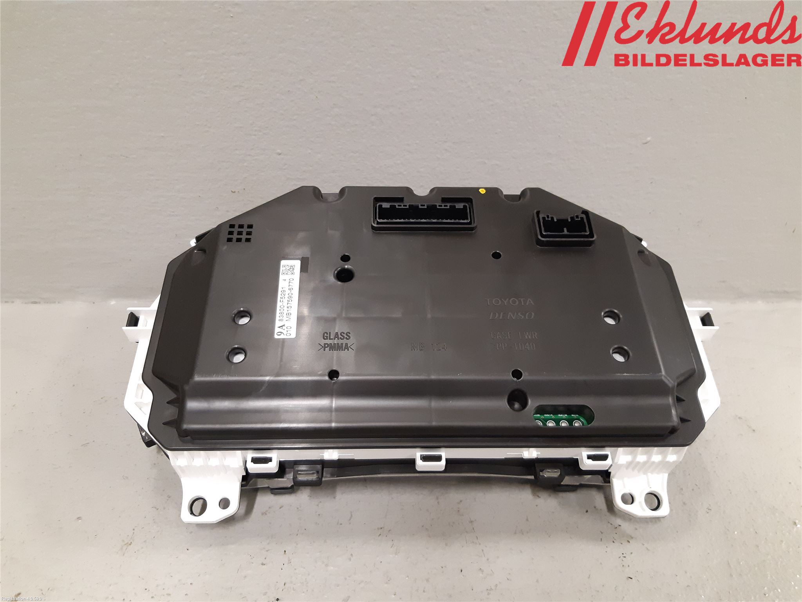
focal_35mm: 26
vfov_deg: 53.1
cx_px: 401
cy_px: 301
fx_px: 602
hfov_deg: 67.3
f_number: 1.7
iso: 320
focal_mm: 3.93
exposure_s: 1/50
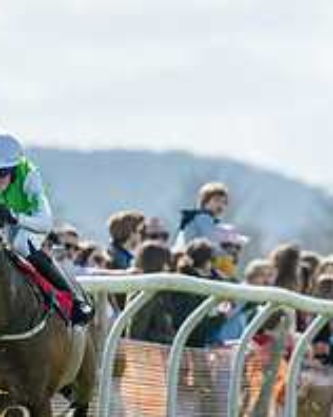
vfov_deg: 1.6
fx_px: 14559
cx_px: -143
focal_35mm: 1180
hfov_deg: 1.3
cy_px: 361
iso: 400
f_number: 4
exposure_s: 1/4000
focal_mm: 190
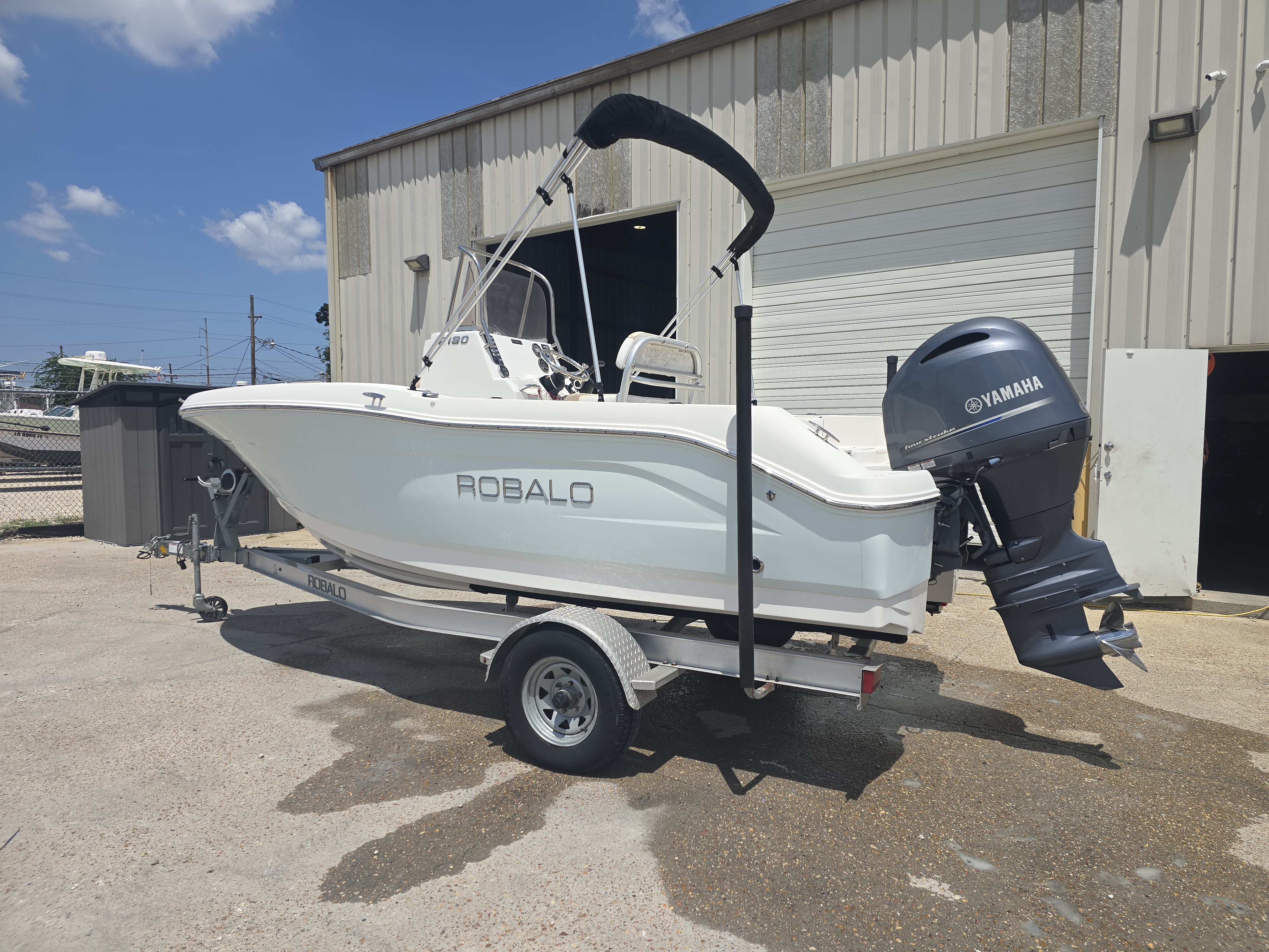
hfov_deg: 73.9
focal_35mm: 23
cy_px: 476
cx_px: 634
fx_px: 843
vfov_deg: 58.9
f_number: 1.7
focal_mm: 6.3
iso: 12
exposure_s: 1/1457
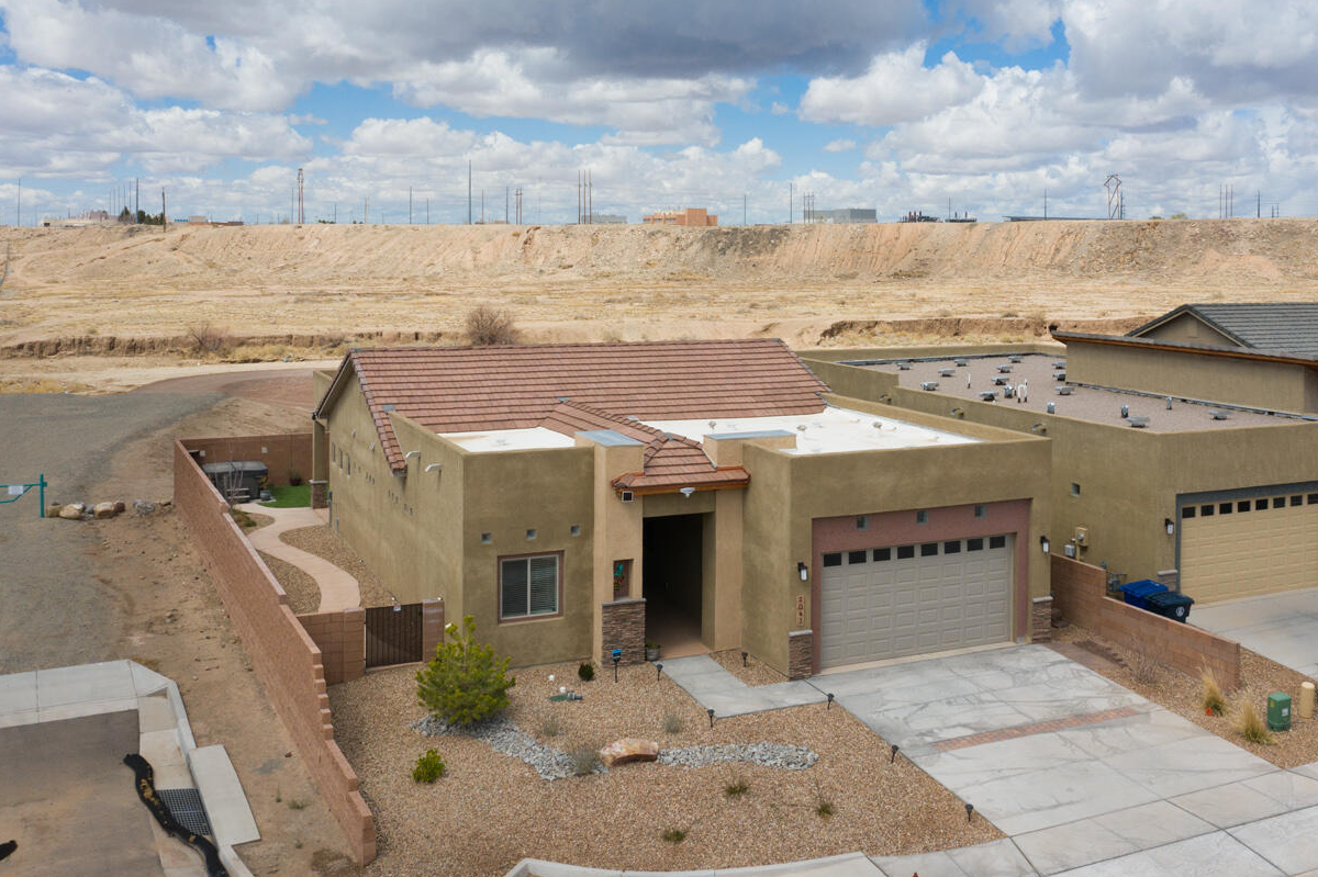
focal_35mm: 35
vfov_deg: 37.6
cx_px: 724
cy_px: 341
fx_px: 1281
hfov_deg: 54.4
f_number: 6.3
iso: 100
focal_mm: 10.26
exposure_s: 1/800
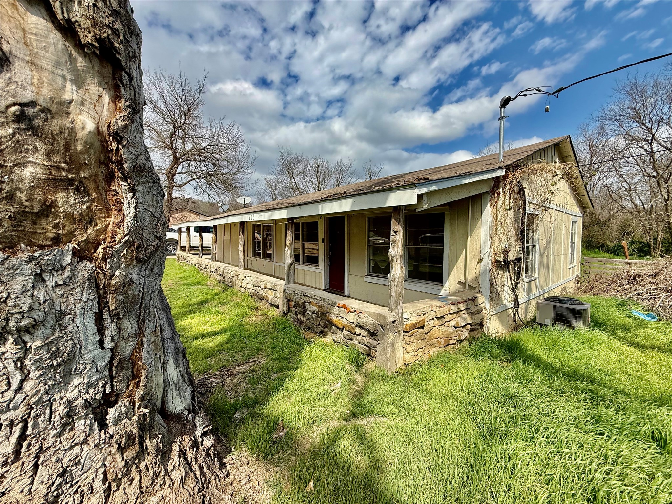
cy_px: 252
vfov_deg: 85.7
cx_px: 336
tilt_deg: -2.8
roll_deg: -0.5
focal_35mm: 14
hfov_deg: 102.1
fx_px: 272
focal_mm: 2.22
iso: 50
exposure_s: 1/2237
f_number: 2.2
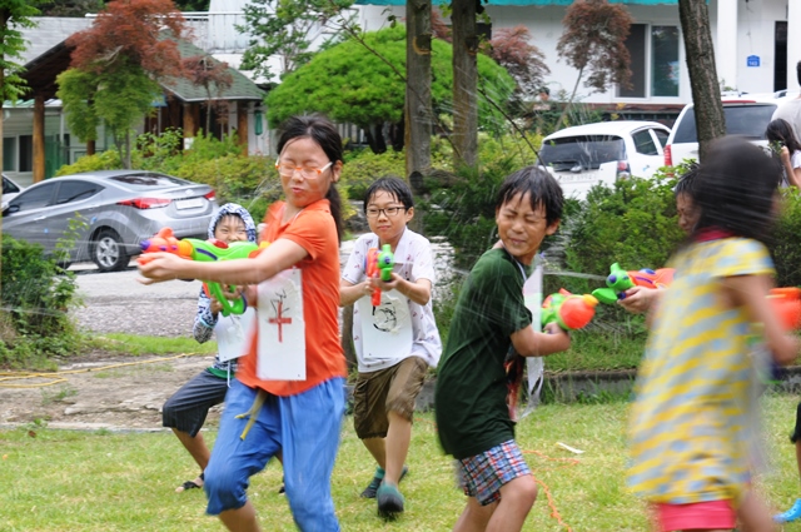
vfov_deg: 11.7
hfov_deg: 17.5
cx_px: 400
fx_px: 2600
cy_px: 266
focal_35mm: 117
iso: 200
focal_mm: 78
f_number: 10
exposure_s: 1/40
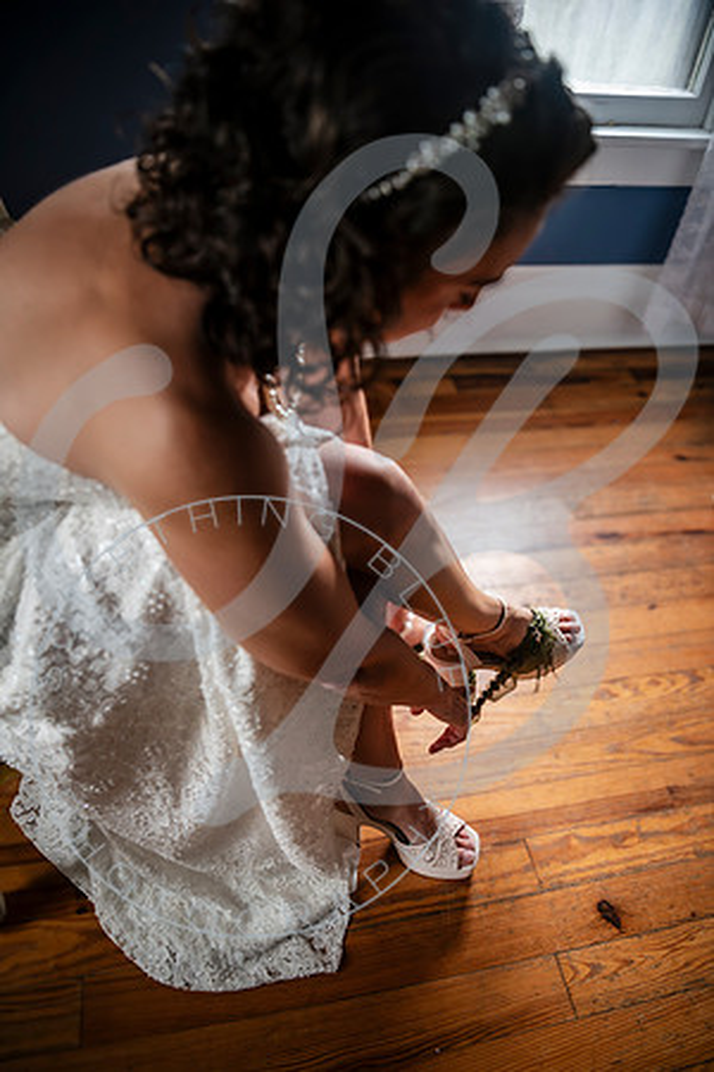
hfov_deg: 53.1
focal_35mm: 24
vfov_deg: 73.7
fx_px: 714
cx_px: 357
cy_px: 536
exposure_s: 1/160
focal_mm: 24
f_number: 2.8
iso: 1600
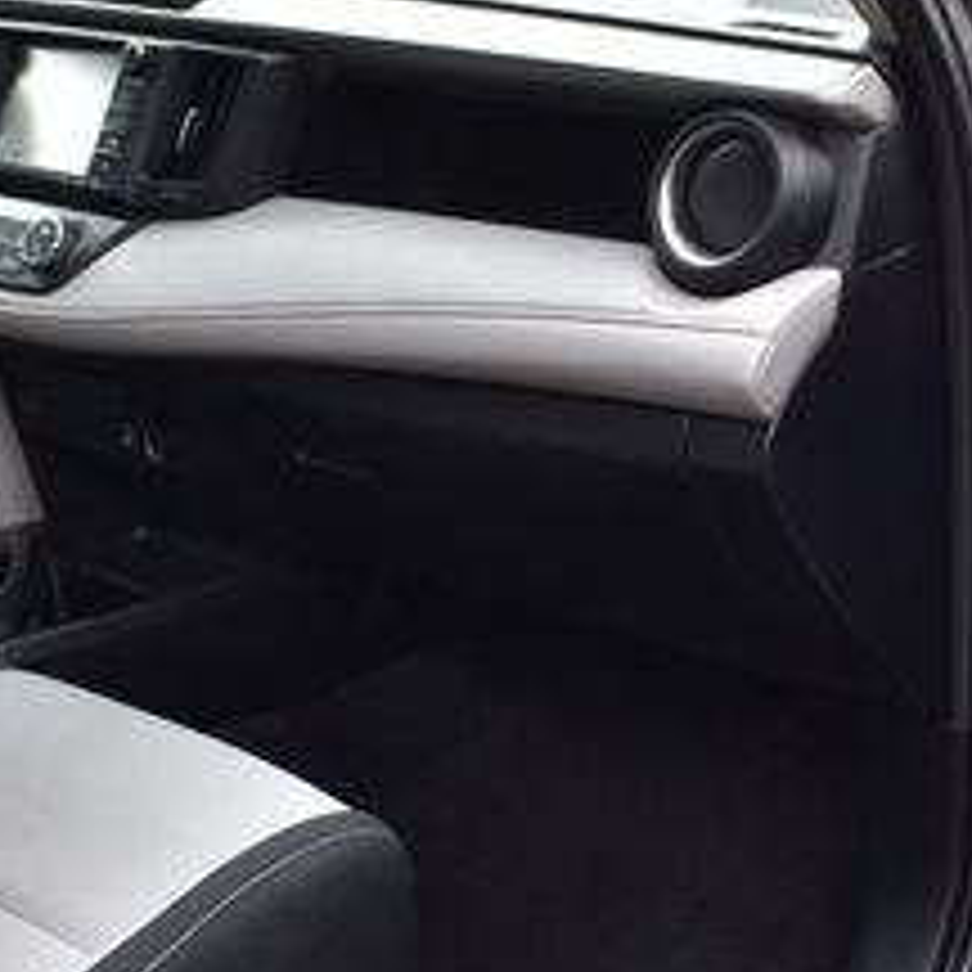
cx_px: 706
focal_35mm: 68
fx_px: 2160
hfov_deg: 25.1
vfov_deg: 25.4
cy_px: 513
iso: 400
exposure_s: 1/50
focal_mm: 18
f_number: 8
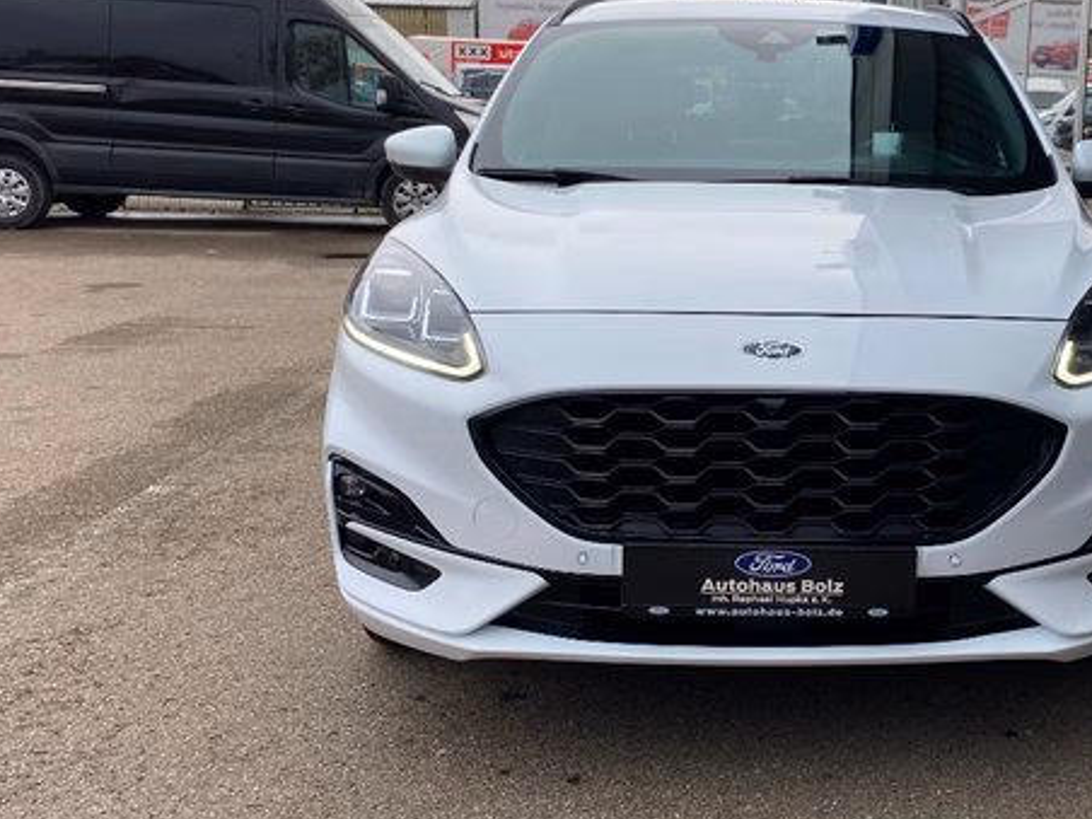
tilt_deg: -4.8
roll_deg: -1.7
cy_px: 324
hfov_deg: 40.2
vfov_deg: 31.4
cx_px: 812
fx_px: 1451
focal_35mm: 46
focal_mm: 4.25
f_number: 1.8
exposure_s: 1/816
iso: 32
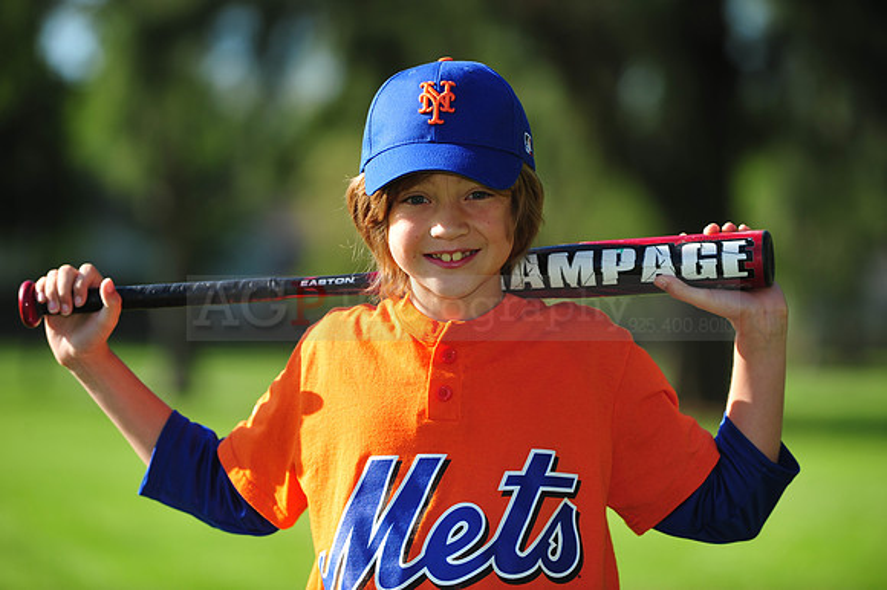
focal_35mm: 200
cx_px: 444
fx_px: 4925
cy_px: 295
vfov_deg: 6.9
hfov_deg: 10.3
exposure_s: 1/1000
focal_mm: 200
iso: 200
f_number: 4
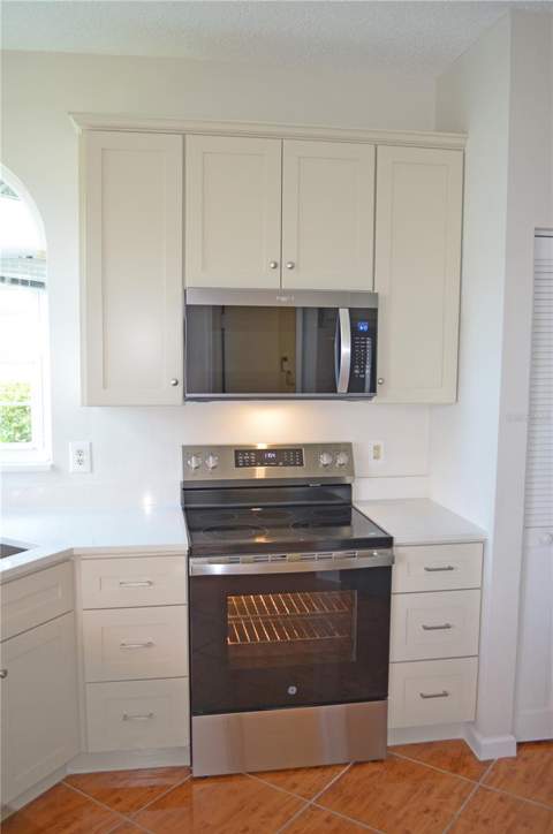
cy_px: 417
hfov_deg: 43.5
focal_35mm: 30
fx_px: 694
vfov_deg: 62.0
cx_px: 276
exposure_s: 1/30
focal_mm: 20
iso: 320
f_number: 3.8
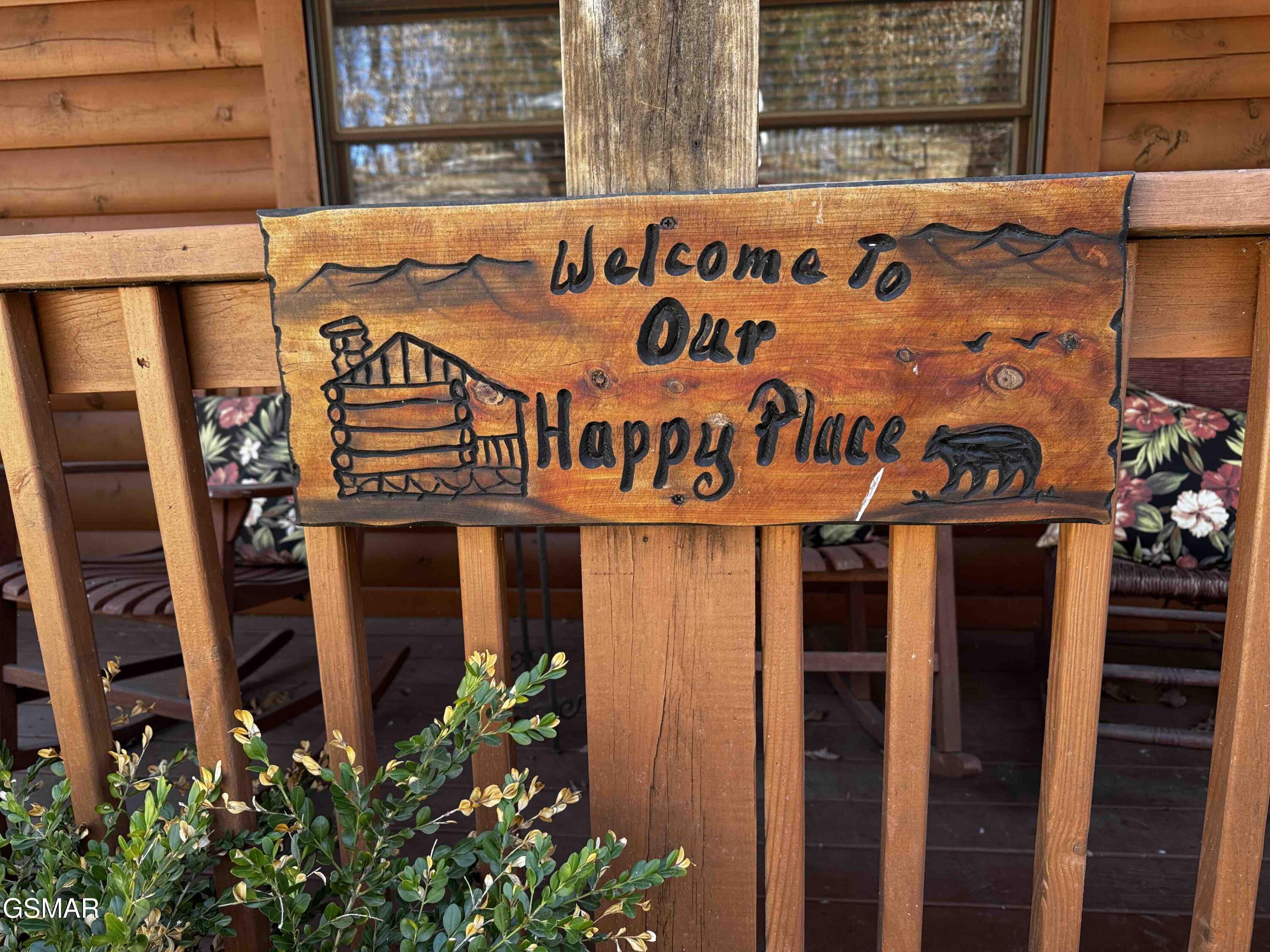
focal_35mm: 24
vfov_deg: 56.8
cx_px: 635
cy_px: 476
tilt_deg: -12.6
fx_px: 881
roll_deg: +1.5
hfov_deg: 71.6
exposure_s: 1/121
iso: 100
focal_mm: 6.76
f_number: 1.78
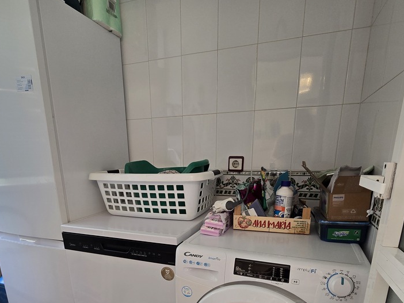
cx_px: 192
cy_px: 227
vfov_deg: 62.3
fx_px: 233
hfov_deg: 81.7
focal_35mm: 20
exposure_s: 1/50
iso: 100
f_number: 2.2
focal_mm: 2.2
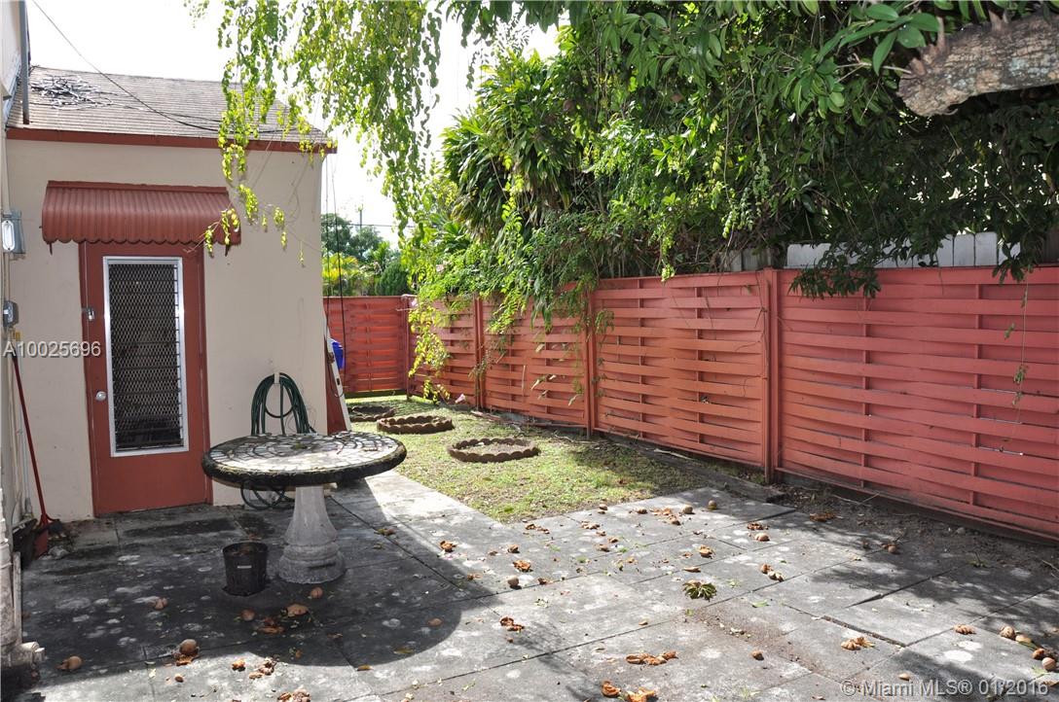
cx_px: 530
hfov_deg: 67.5
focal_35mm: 27
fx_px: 793
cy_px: 351
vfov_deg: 47.8
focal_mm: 18
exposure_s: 1/200
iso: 200
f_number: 8
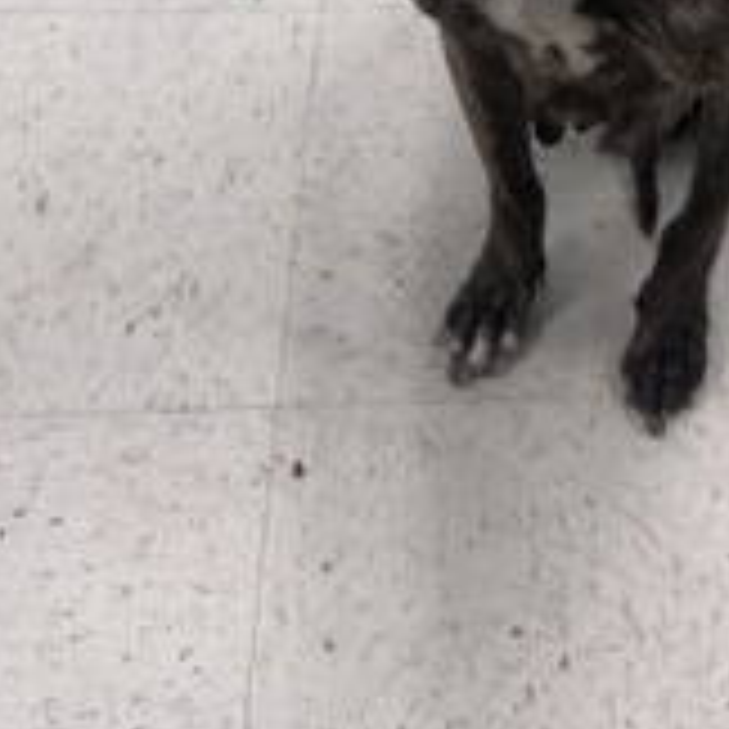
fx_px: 1310
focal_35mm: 55
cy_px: -158
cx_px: 578
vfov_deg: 27.2
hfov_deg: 30.4
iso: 160
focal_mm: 6.86
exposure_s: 1/120
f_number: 1.78
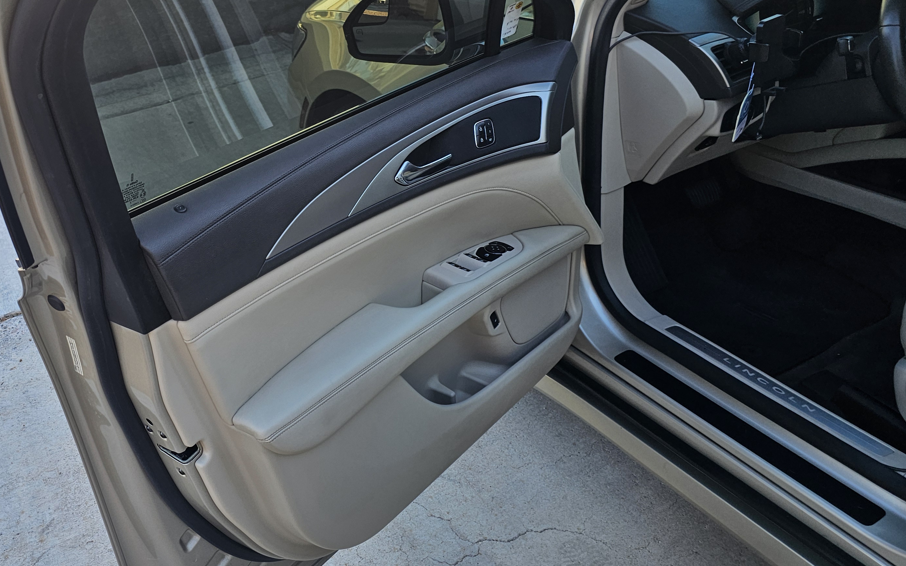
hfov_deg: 53.5
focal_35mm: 35
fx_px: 864
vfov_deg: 36.0
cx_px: 257
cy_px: 195
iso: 20
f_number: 1.7
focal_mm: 6.3
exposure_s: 1/207
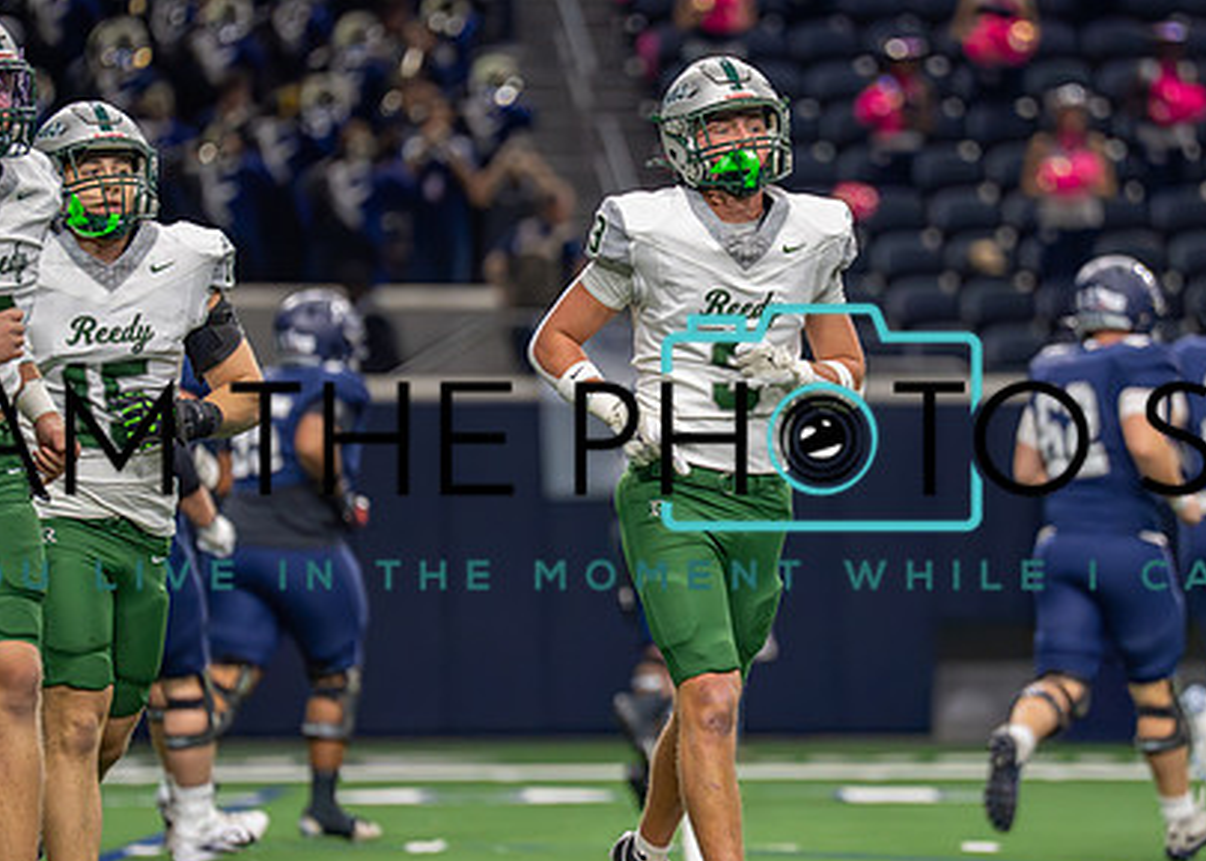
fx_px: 10649
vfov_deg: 4.6
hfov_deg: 6.5
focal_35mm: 311
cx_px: 733
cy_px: 447
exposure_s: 1/1600
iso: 5000
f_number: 2.8
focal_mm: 200
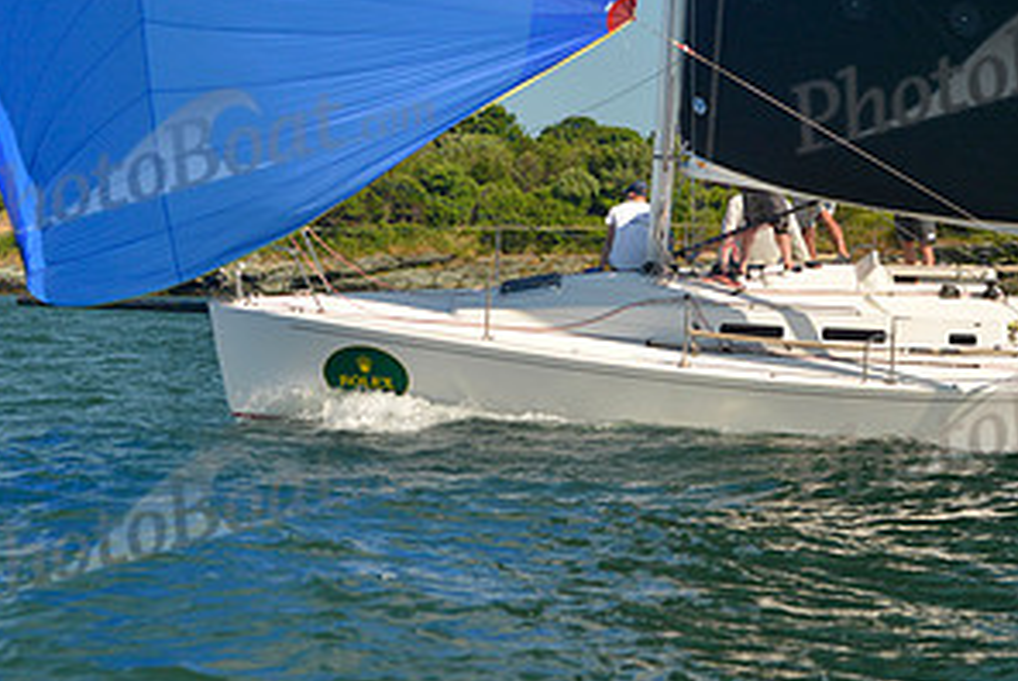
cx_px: 616
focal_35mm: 137
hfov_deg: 14.9
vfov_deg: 10.0
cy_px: 291
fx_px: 3878
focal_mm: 70
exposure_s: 1/1250
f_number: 4.5
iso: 400
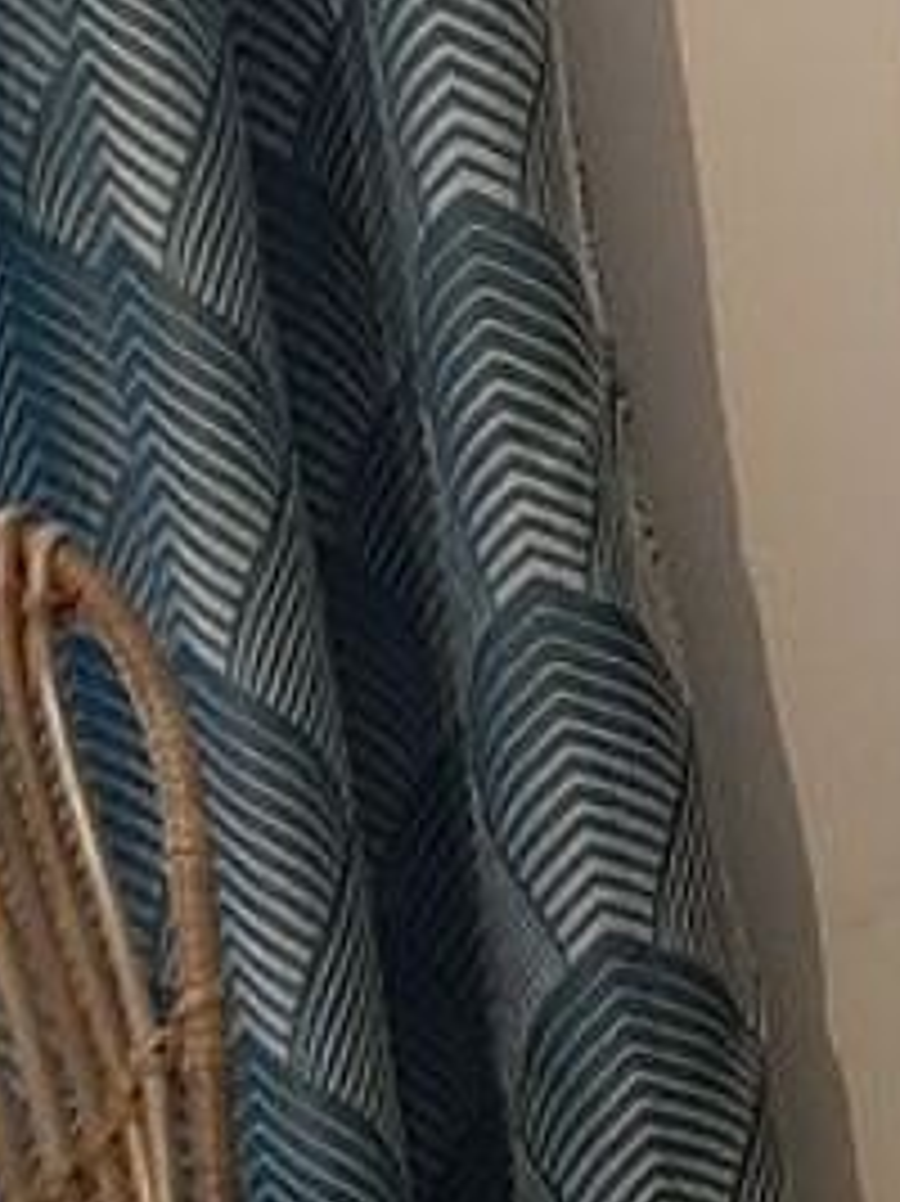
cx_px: 2182
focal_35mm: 130
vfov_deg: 14.5
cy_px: -394
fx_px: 4510
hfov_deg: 9.9
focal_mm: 3.93
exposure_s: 1/25
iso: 250
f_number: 1.7
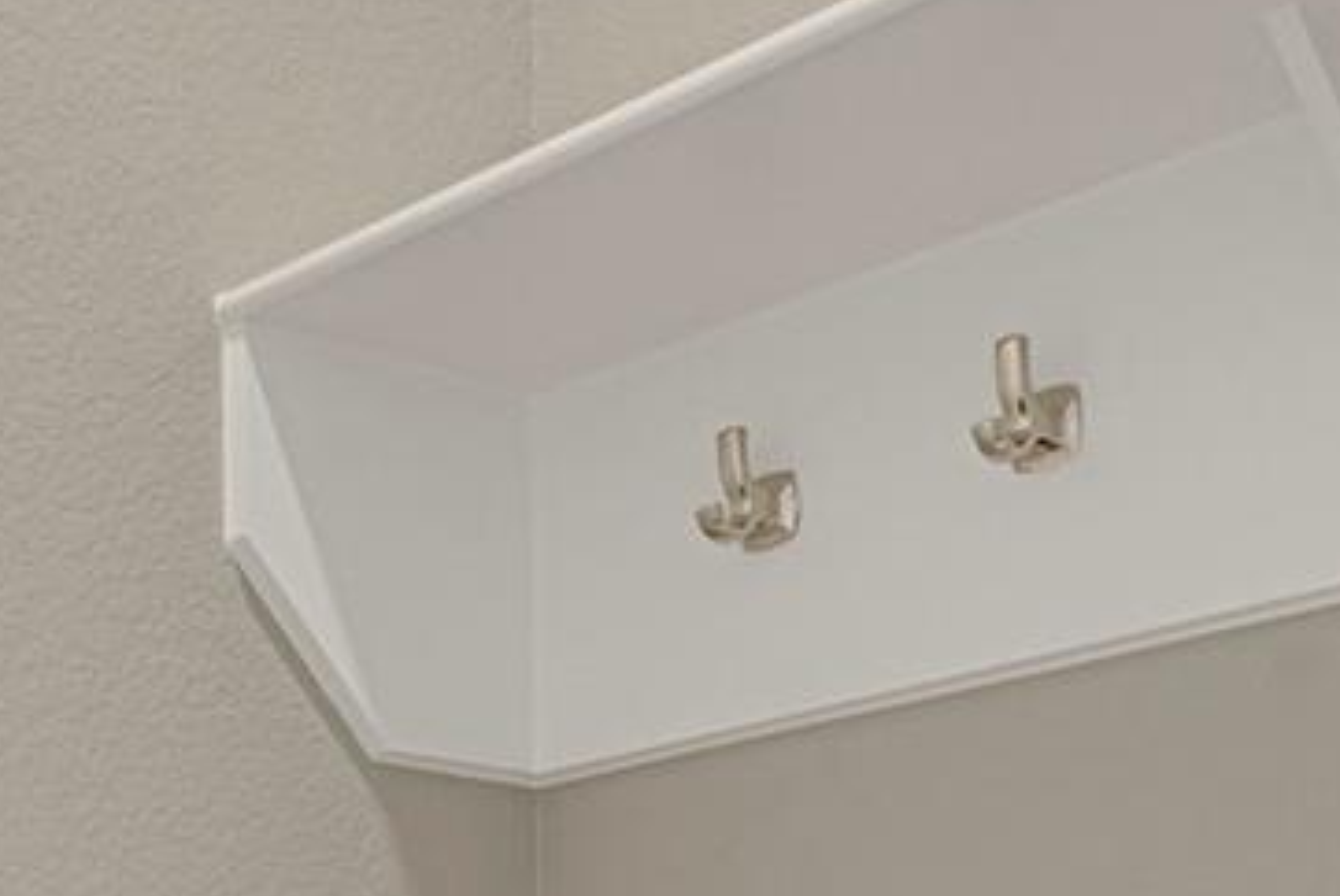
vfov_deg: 16.2
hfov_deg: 25.4
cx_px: 11
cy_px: 1414
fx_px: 2831
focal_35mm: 76
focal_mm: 17
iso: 250
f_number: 8
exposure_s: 3
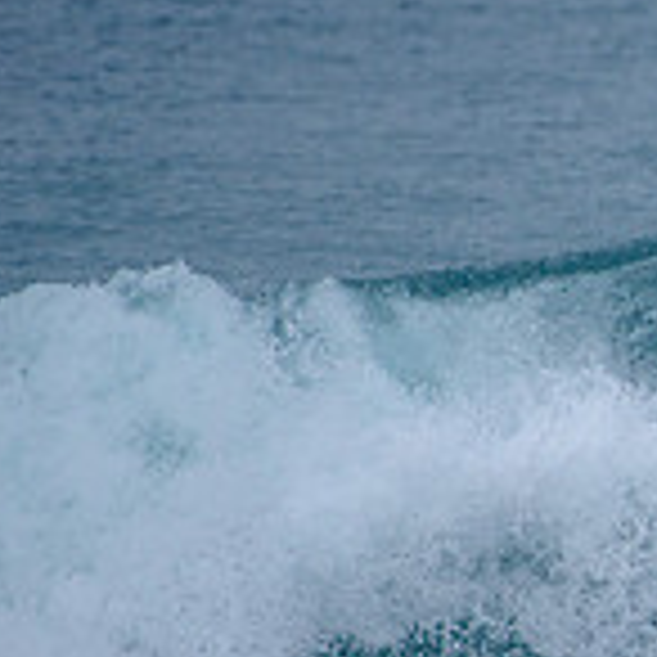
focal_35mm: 1692
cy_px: 412
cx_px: 1269
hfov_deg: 1.0
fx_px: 36332
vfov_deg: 1.0
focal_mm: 500
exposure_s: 1/2000
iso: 450
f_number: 5.6
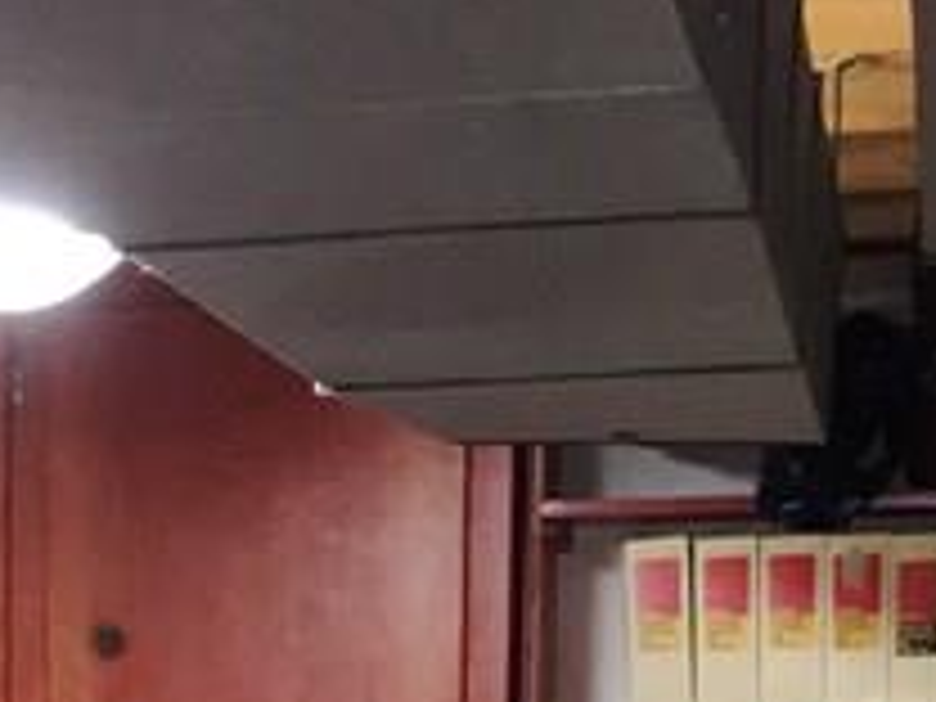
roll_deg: -0.3
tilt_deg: -10.0
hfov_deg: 13.4
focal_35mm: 143
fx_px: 3867
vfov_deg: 9.6
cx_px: -189
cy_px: 1418
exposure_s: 1/30
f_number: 2.2
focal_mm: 4.15
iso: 125
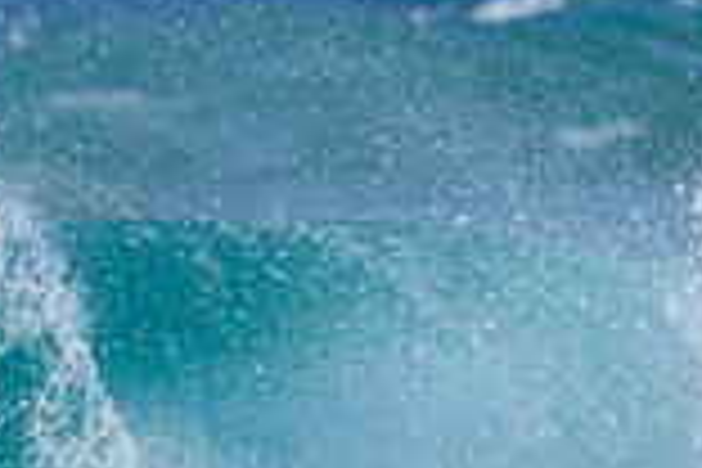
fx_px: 74582
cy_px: 878
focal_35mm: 3825
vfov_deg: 0.4
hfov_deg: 0.5
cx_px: 606
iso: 640
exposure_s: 1/2000
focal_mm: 800
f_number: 11
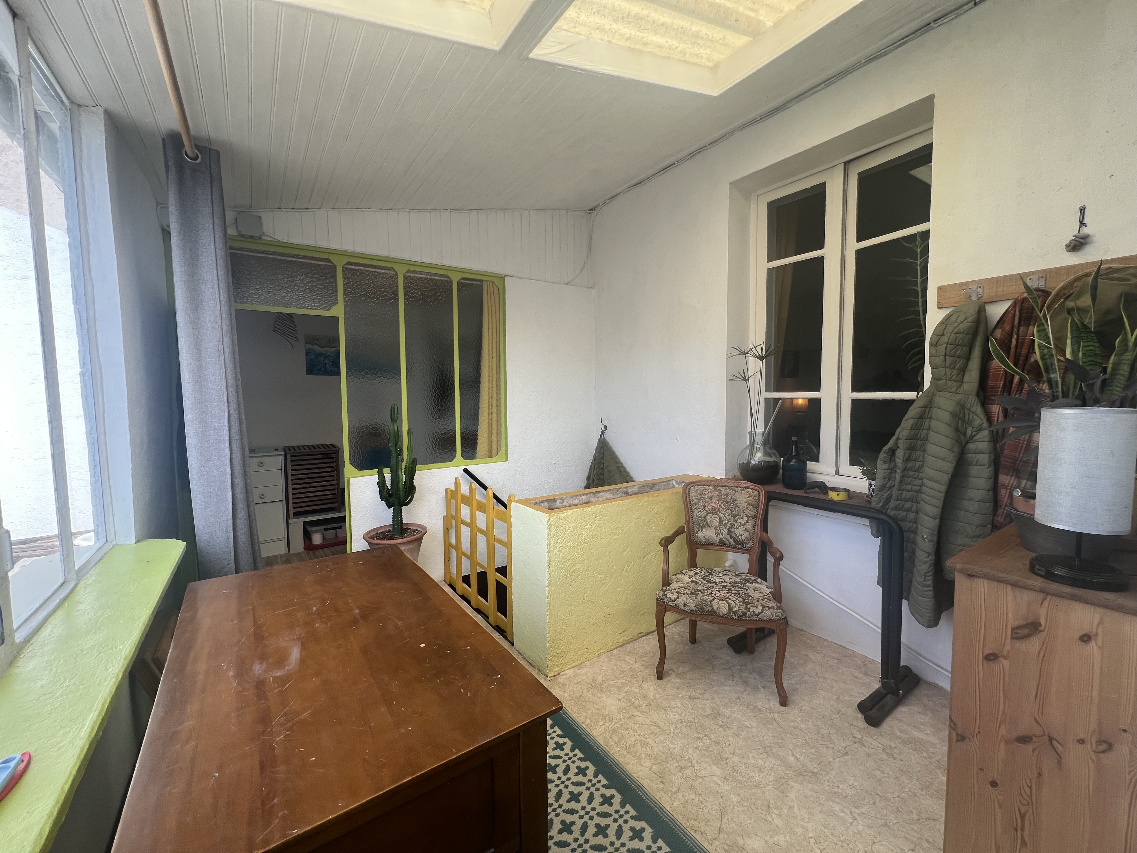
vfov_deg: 89.9
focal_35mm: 13
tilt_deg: -4.2
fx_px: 427
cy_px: 426
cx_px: 568
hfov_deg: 106.2
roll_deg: +0.6
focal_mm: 1.57
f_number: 1.8
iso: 32
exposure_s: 1/197
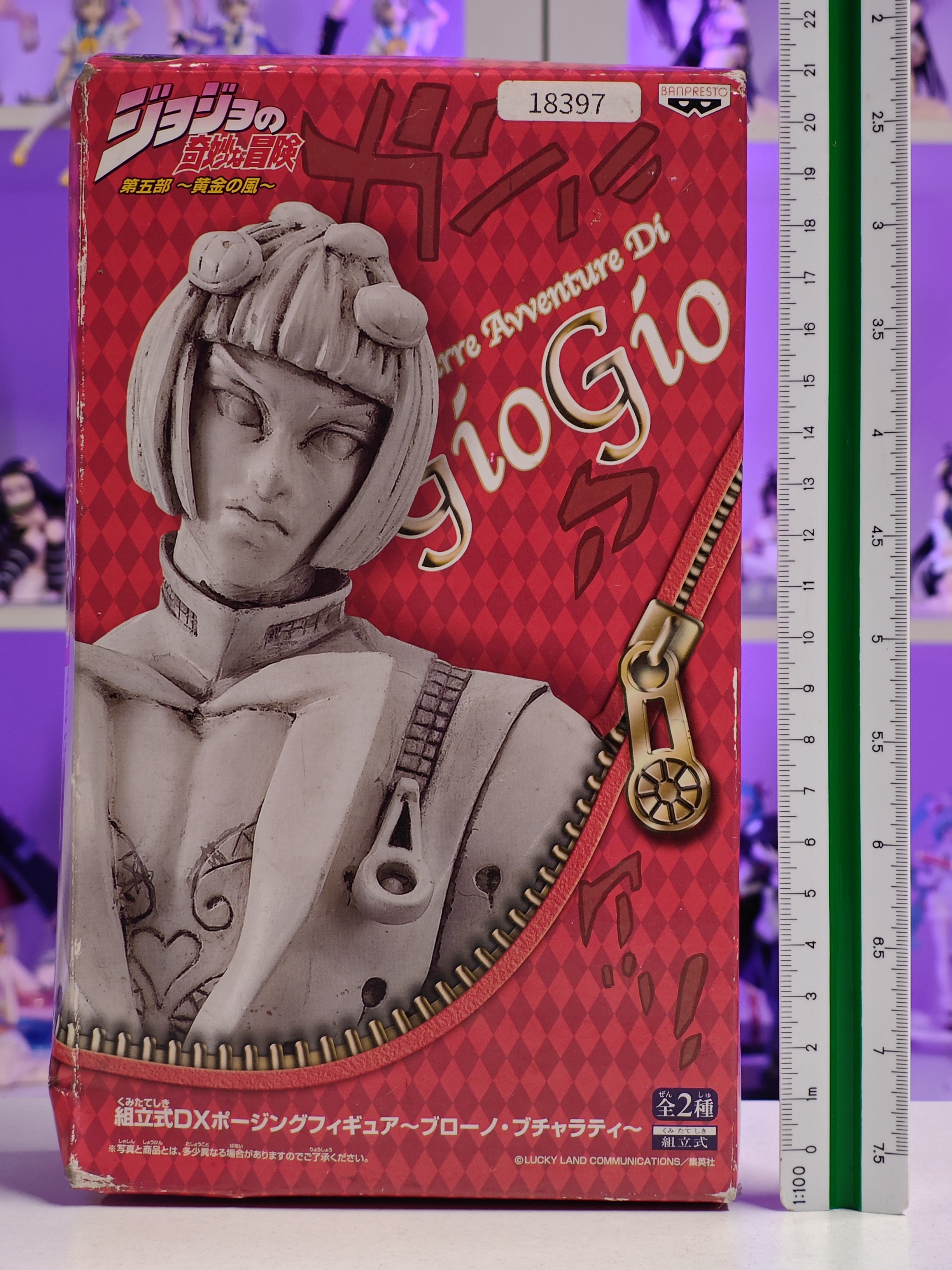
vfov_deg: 24.4
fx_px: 2934
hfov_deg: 18.4
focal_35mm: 80
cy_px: 635
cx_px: 476
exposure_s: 1/17.3
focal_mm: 7.48
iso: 400
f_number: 2.4
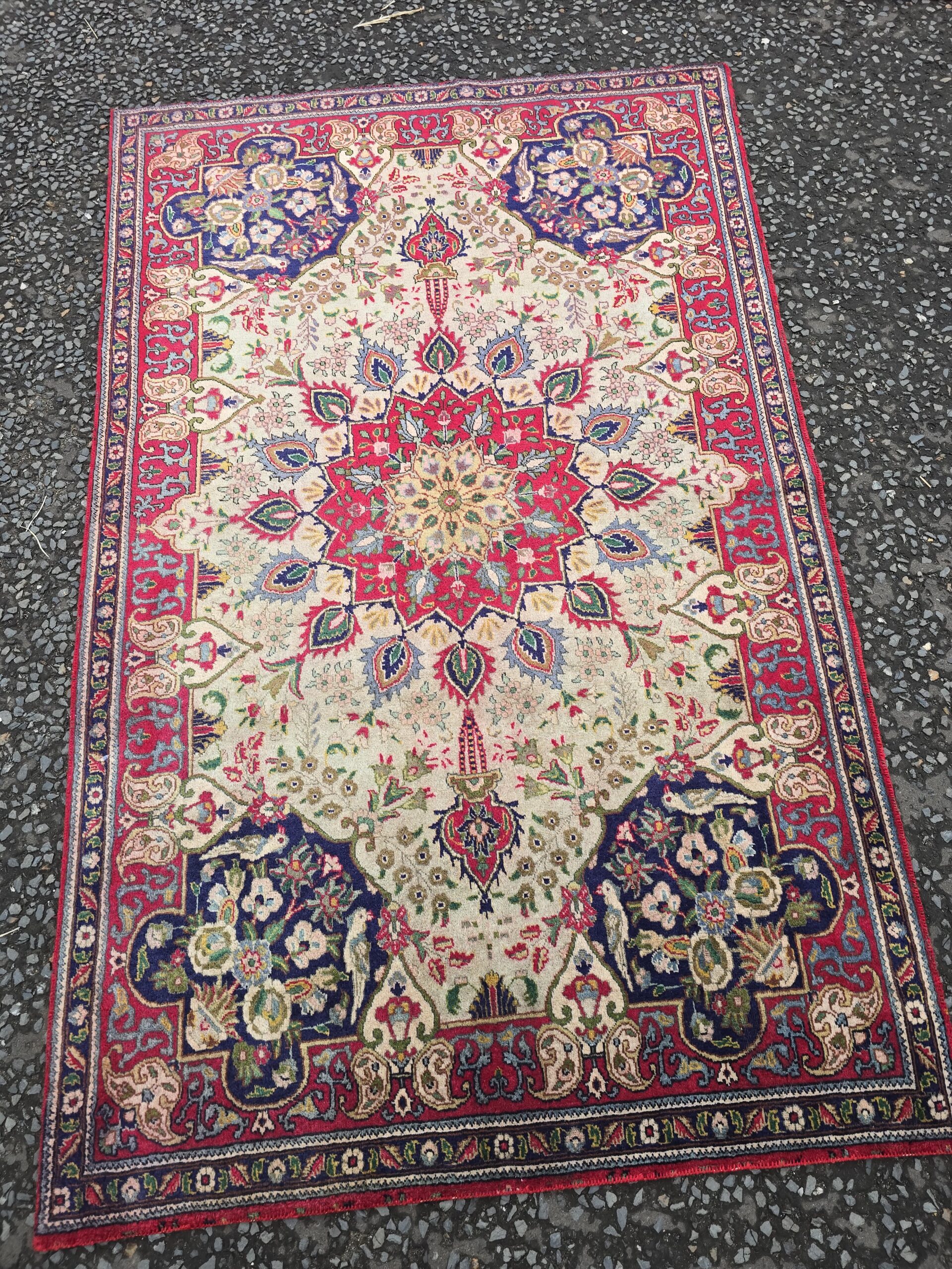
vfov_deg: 73.9
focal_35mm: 23
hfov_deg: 58.9
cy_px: 634
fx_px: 843
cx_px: 476
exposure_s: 1/180
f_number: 1.7
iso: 40
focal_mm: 6.3
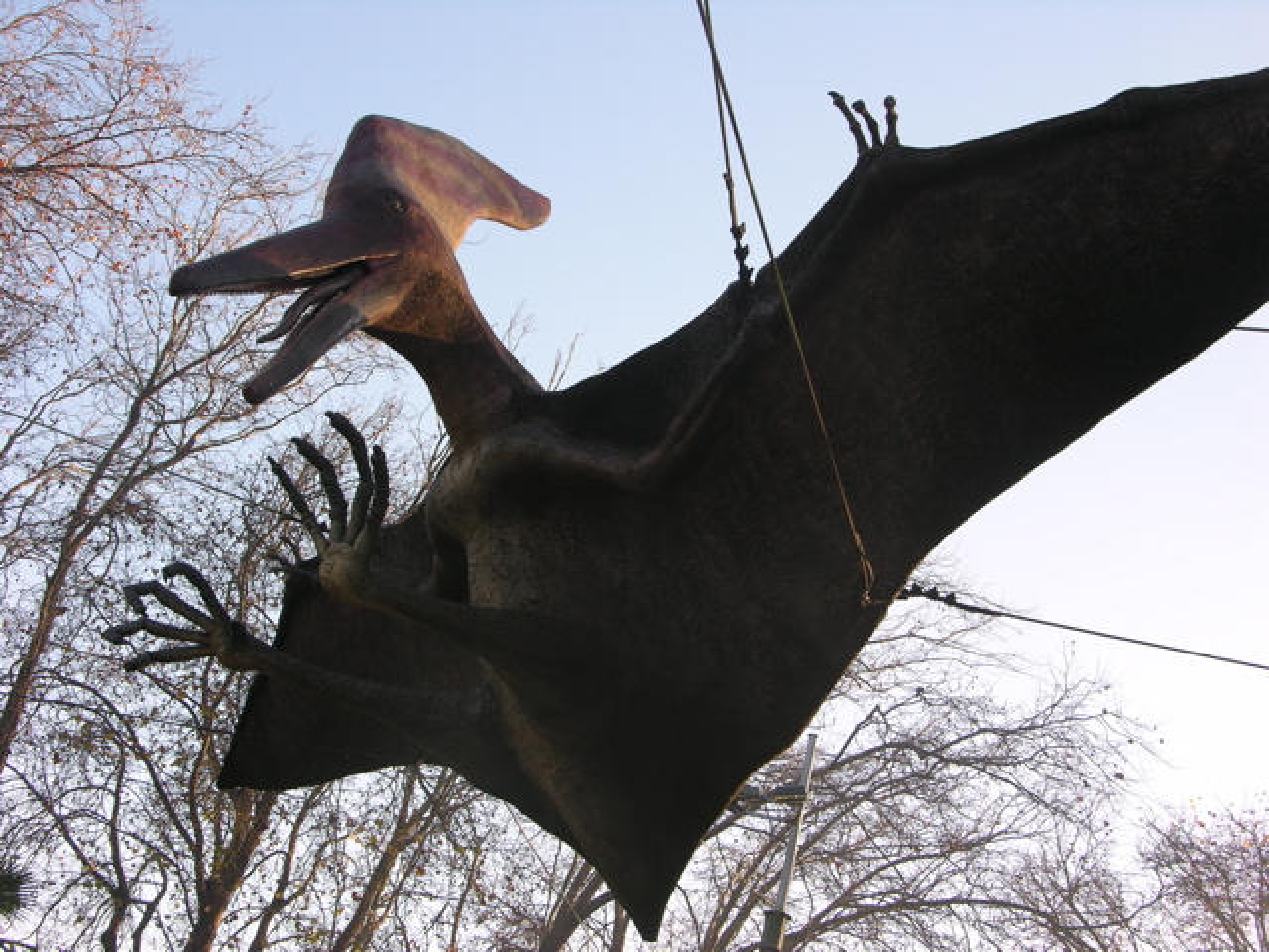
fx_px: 1833
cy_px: 476
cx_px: 634
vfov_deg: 29.1
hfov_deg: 38.2
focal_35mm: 50
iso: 50
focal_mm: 12.7
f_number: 4.3
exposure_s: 1/75.1
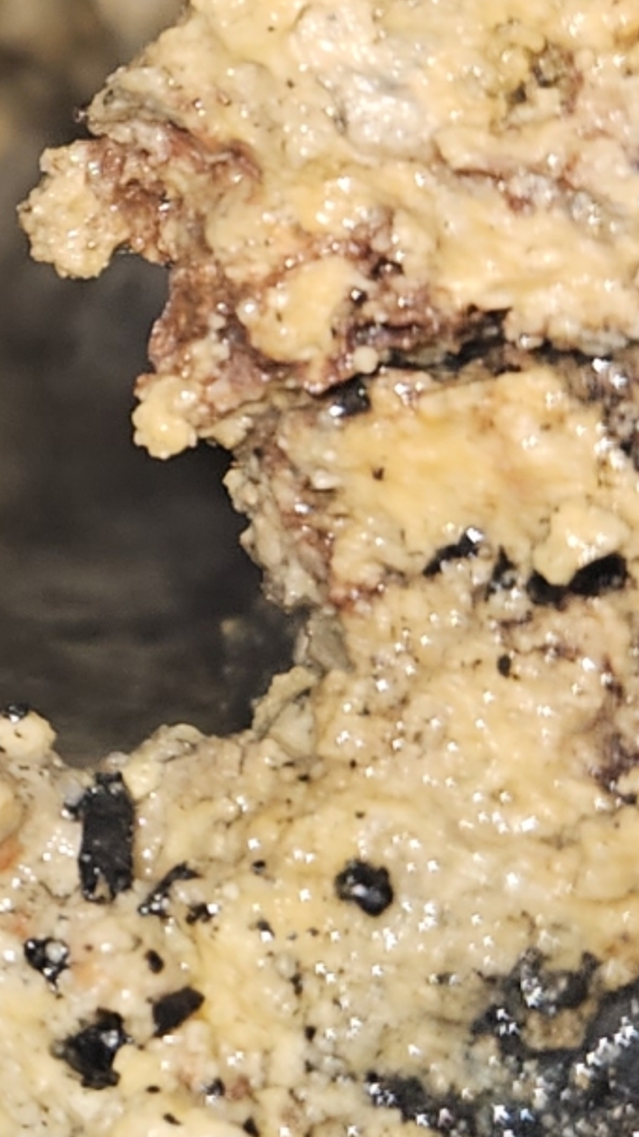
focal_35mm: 106
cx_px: -434
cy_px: 427
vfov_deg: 20.1
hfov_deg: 10.8
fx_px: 3195
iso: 80
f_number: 1.8
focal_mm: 5.4
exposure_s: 1/27
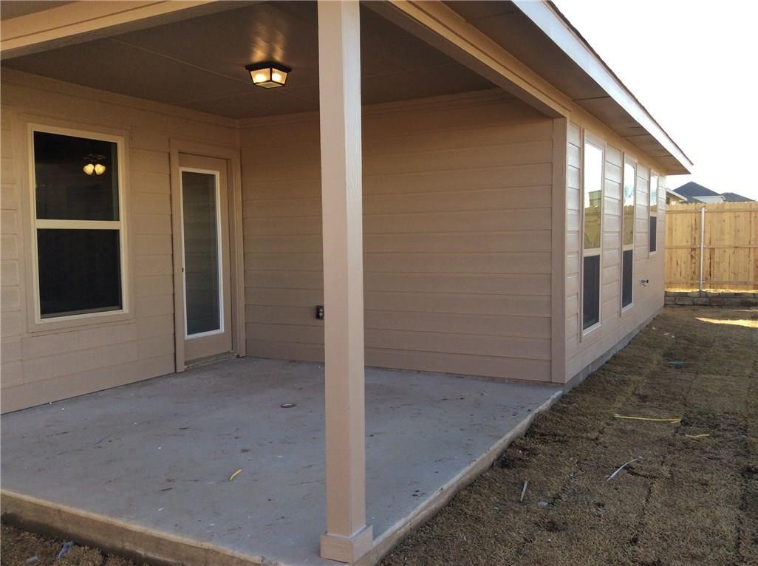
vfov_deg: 42.8
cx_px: 379
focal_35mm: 33
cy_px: 283
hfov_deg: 55.4
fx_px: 721
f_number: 2.4
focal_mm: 3.3
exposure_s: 1/314
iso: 32
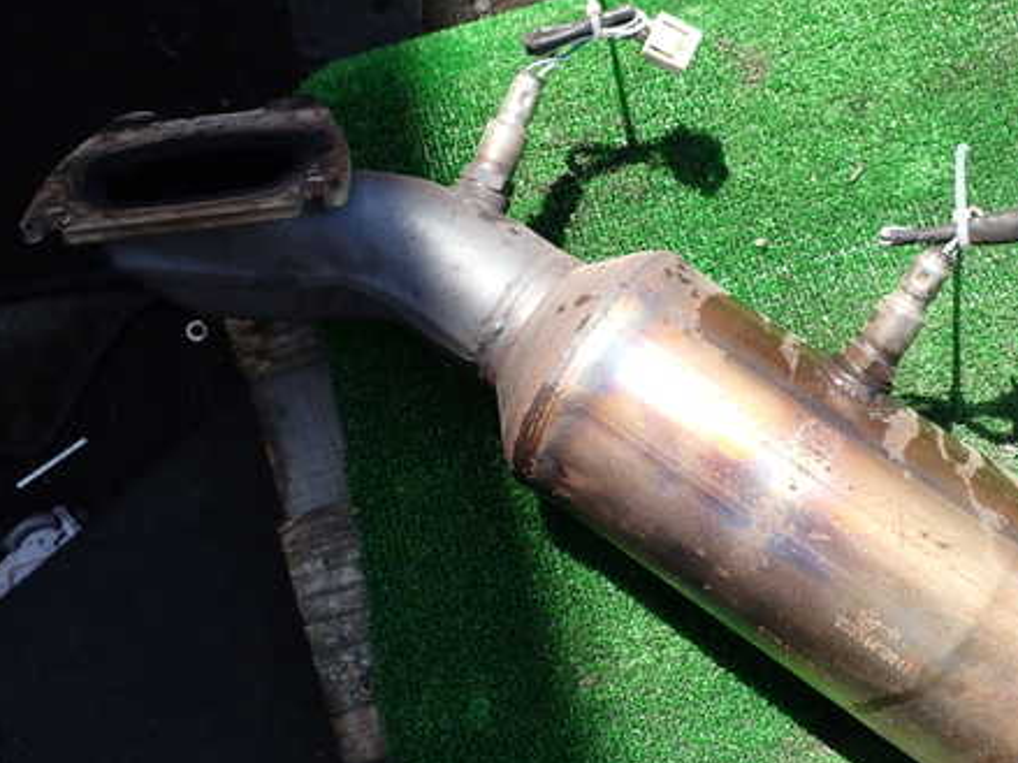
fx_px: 1205
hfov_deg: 45.4
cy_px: 350
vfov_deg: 35.1
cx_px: 635
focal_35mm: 41
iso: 100
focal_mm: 5.4
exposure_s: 1/500
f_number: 3.2
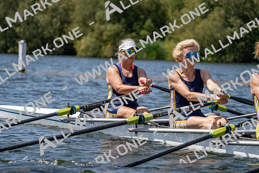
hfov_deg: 10.3
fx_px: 1439
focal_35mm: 200
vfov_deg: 6.9
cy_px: 86
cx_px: 130
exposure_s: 1/2000
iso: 200
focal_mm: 200
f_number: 5.6
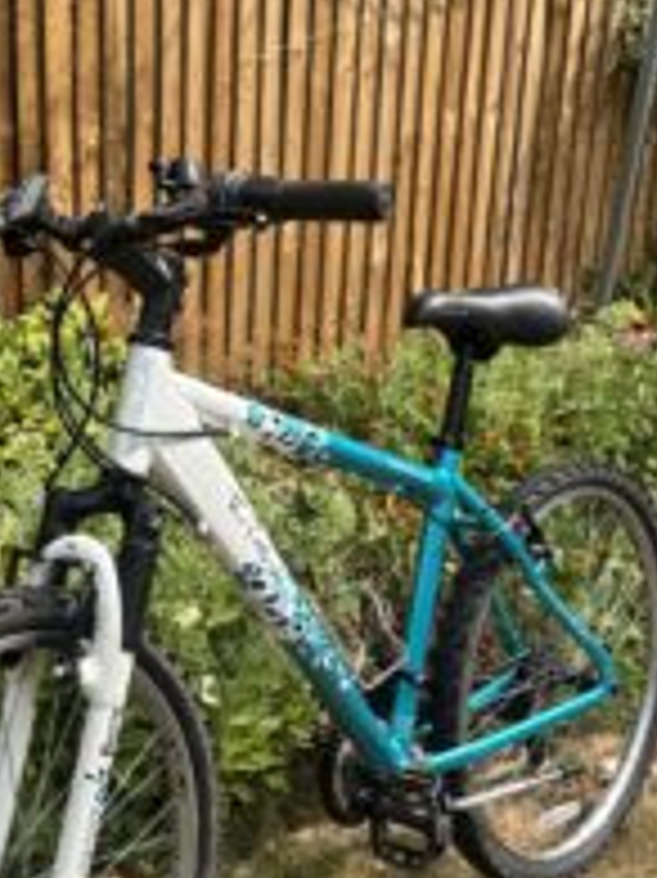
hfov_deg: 30.0
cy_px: 594
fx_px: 1216
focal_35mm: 48
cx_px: 212
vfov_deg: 39.2
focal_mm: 5.96
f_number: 1.6
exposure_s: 1/1695
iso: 50
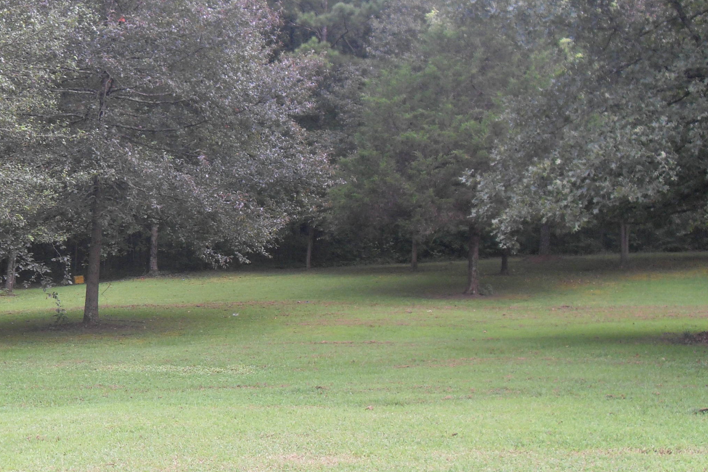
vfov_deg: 26.0
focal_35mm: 52
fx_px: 1023
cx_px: 255
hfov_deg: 37.9
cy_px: 266
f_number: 2.8
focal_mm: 6.3
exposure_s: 1/60
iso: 100
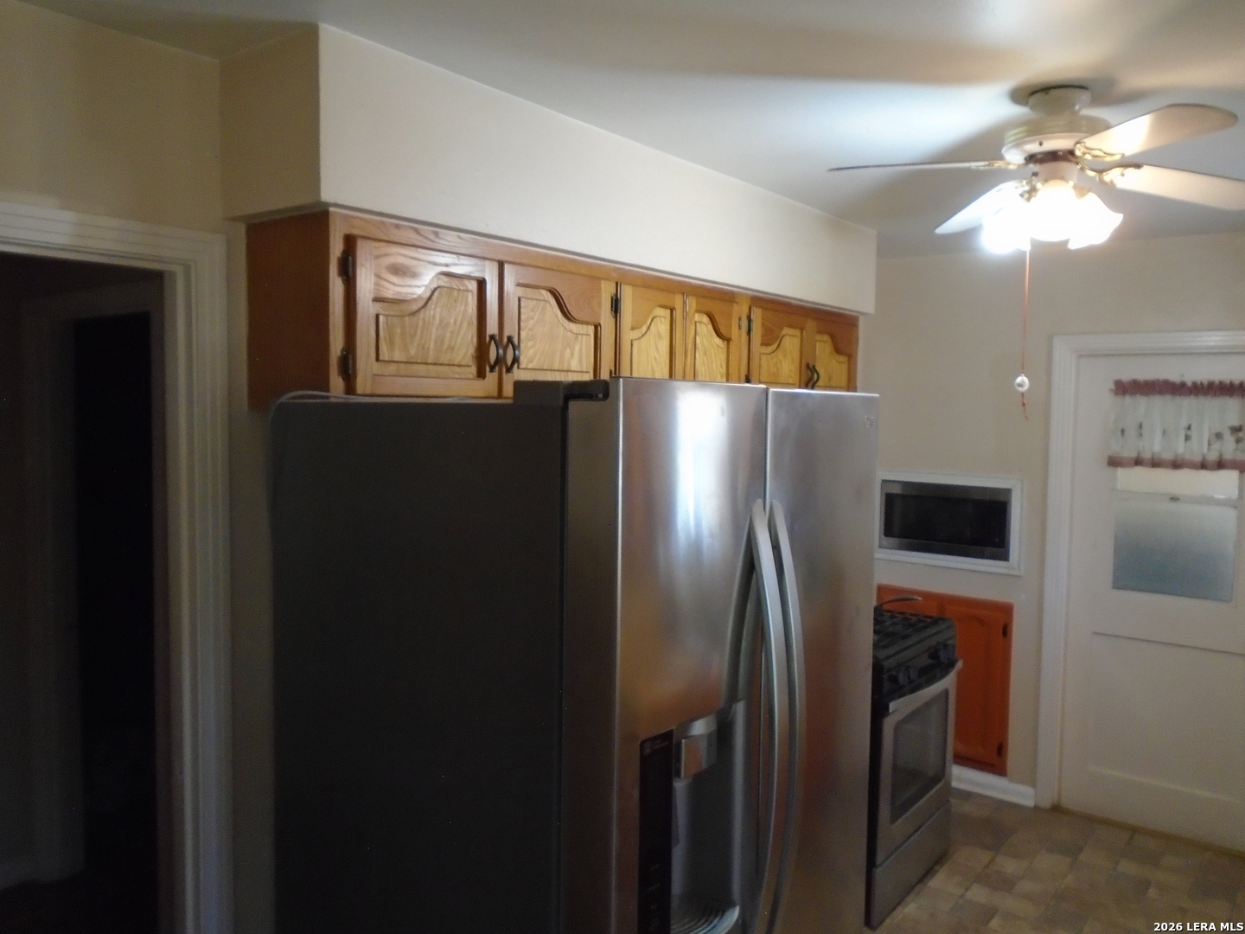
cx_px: 622
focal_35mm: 26
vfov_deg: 53.1
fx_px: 935
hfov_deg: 67.3
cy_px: 467
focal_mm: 4.6
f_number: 3.2
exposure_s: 1/30
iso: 400
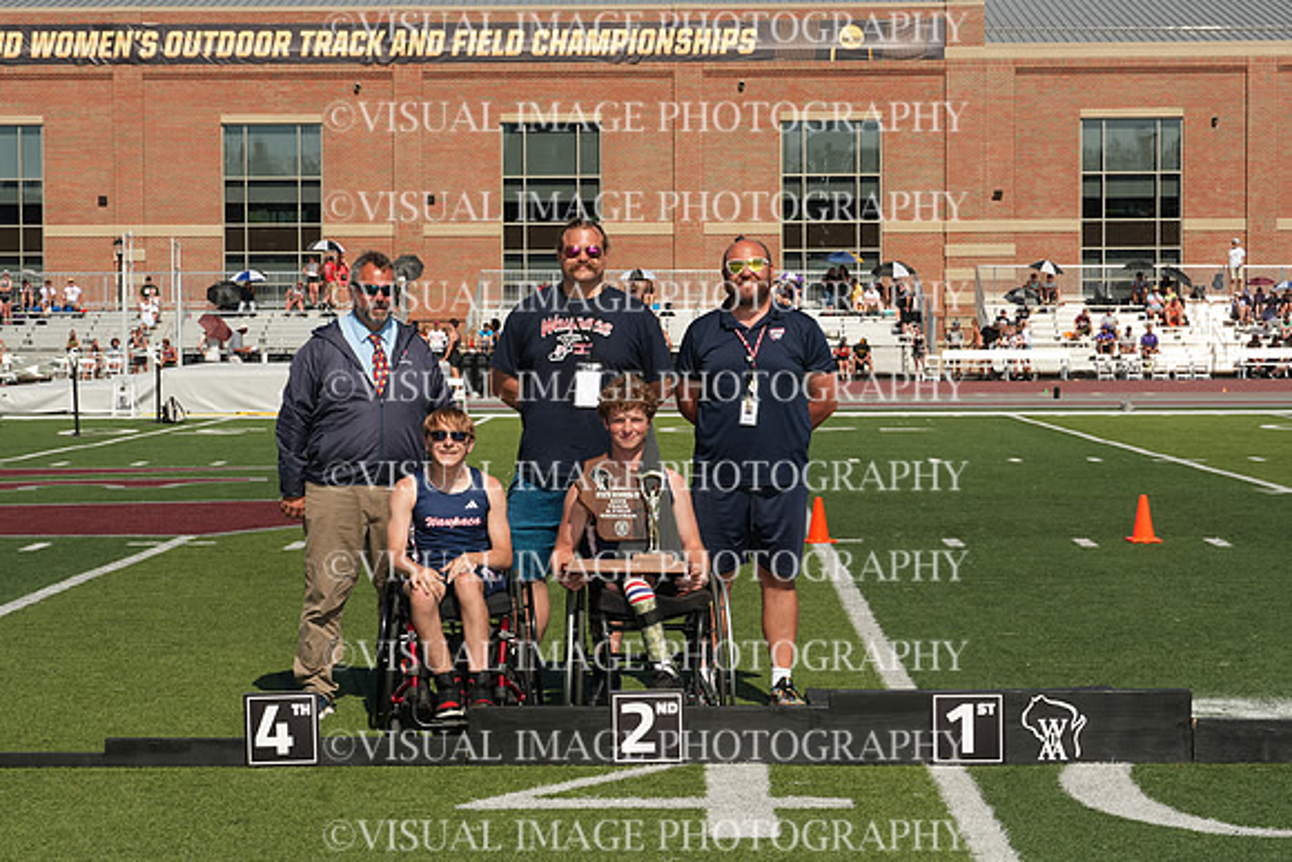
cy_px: 431
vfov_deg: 18.2
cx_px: 646
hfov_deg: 27.0
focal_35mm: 75
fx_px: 2692
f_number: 11
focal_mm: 50
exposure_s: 1/200
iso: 100
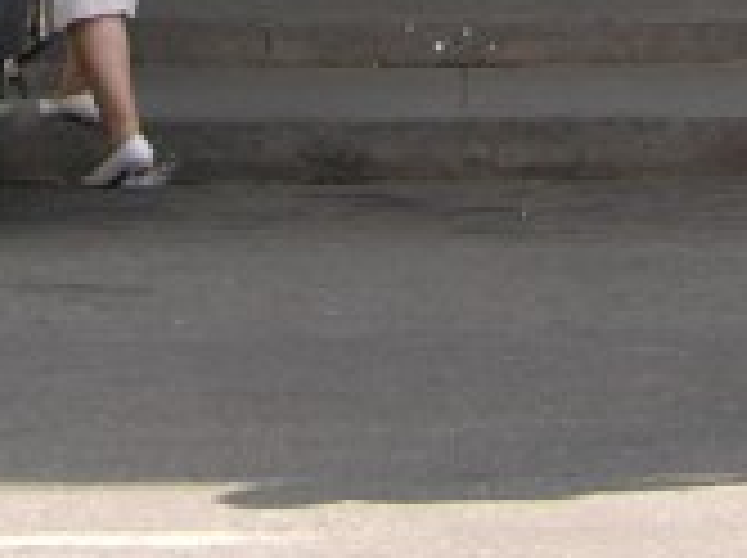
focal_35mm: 309
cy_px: -1048
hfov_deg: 6.4
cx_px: 320
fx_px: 6658
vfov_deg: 4.6
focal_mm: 12.7
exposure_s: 1/117
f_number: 4.8
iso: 50
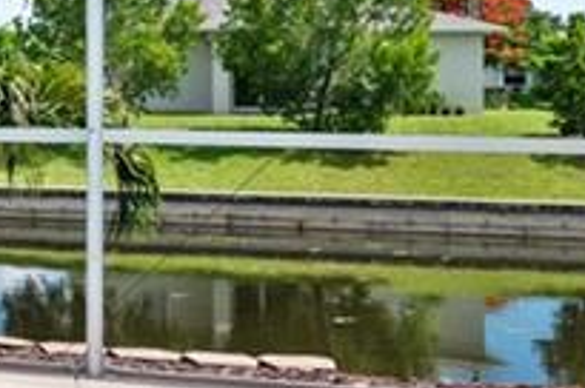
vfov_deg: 16.8
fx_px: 1298
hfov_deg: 19.7
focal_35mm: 80
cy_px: 58
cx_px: -428
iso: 640
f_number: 10
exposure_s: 1/1250
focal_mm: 16
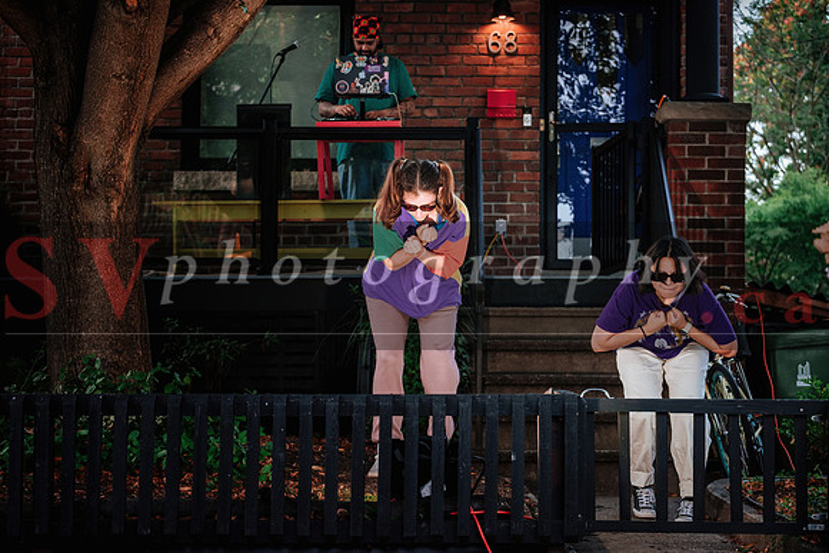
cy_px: 276
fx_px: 1763
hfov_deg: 26.5
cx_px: 414
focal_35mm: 77
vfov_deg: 17.8
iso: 400
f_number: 2.8
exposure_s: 1/200
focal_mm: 50
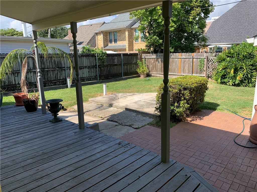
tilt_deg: -13.8
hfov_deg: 67.3
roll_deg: +1.3
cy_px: 96
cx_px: 128
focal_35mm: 26
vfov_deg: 53.1
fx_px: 193
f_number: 1.8
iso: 25
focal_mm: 4.25
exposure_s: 1/972
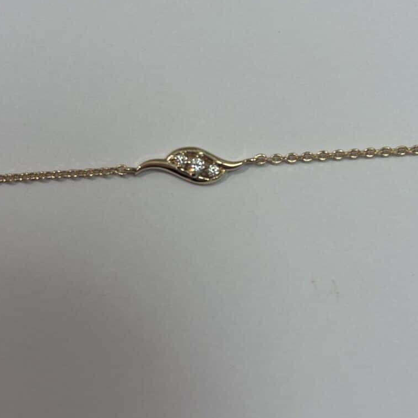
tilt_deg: -76.3
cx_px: 208
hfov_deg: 27.7
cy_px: 171
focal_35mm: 62
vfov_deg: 27.7
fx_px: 847
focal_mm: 5.96
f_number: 1.6
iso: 40
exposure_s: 1/100
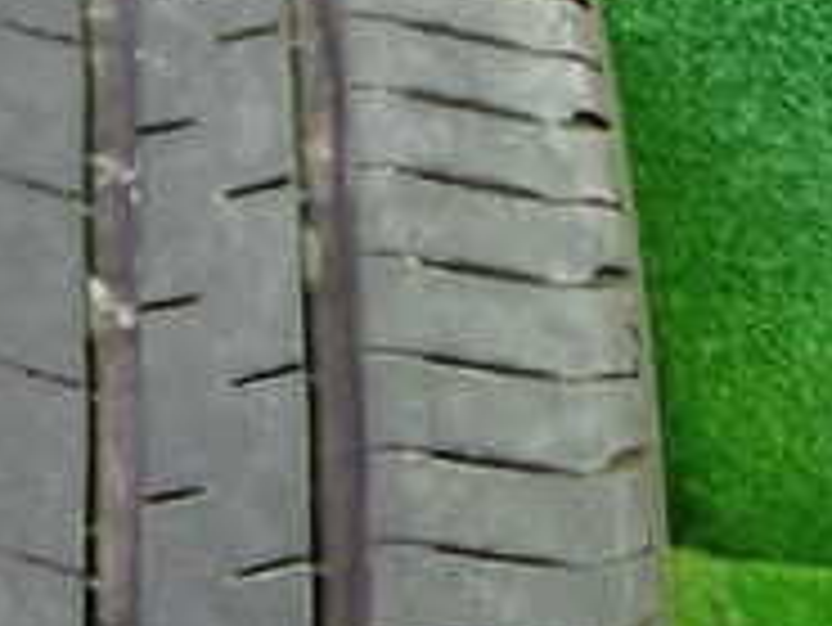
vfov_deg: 18.2
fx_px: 1948
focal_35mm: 81
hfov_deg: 21.8
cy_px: 189
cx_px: -243
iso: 500
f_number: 2
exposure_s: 1/30
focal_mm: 4.5
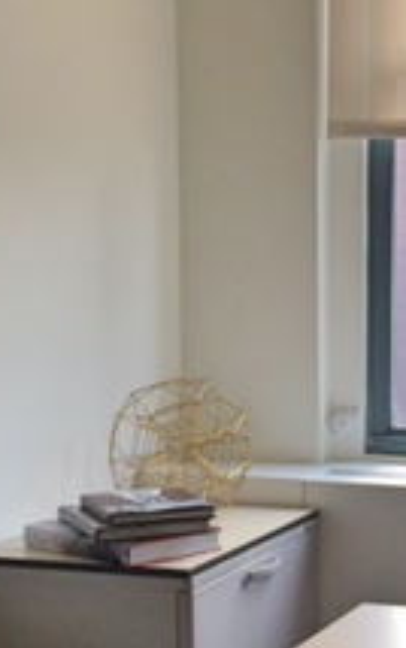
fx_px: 1627
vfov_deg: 22.4
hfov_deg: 13.9
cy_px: 454
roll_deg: -0.7
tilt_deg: -8.3
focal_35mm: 92
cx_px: 445
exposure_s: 1/120
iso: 32
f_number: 2.2
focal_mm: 4.15
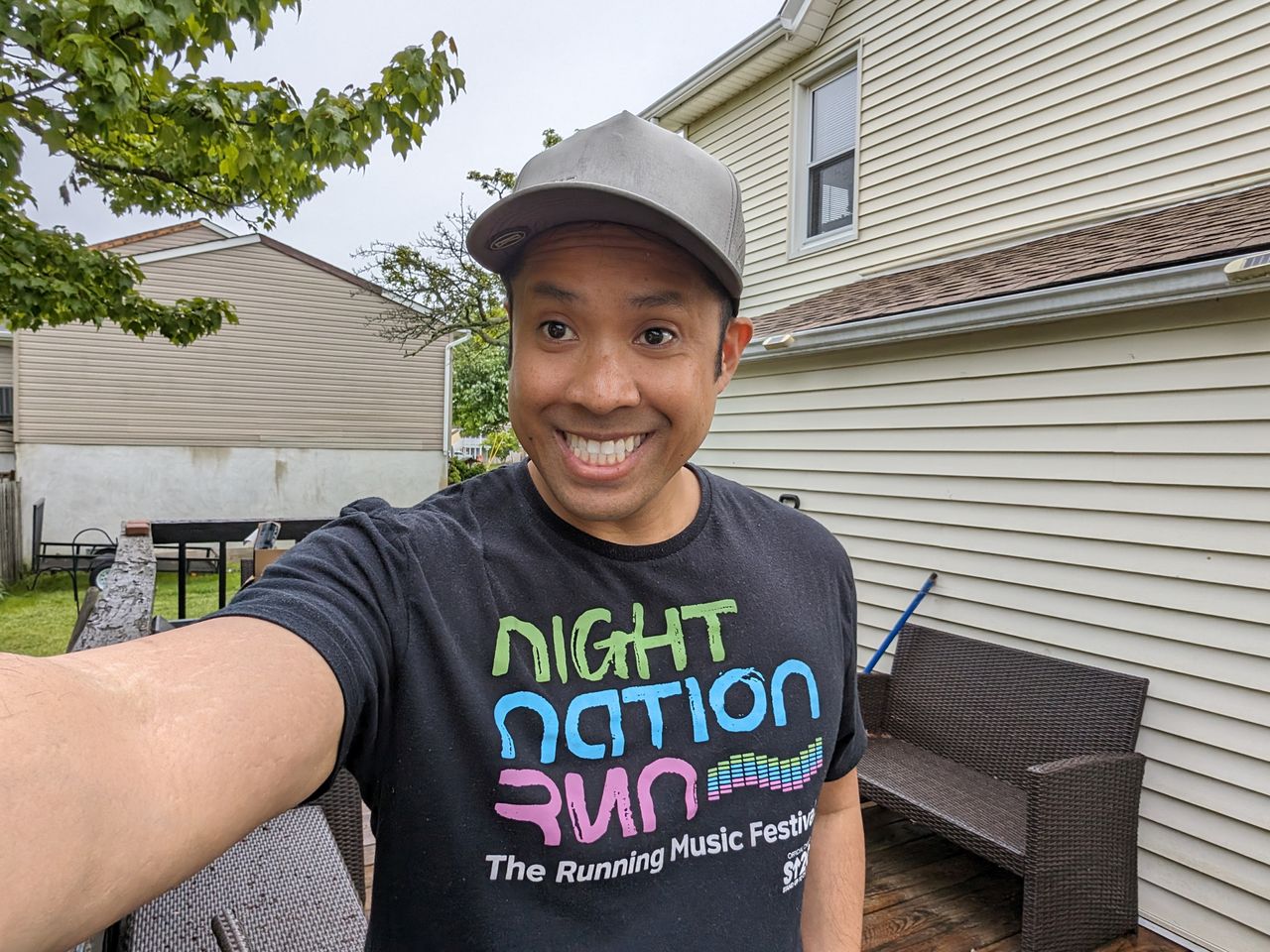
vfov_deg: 63.4
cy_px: 476
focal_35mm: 21
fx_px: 770
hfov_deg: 79.0
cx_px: 635
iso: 48
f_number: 2.2
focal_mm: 2.74
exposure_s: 1/577
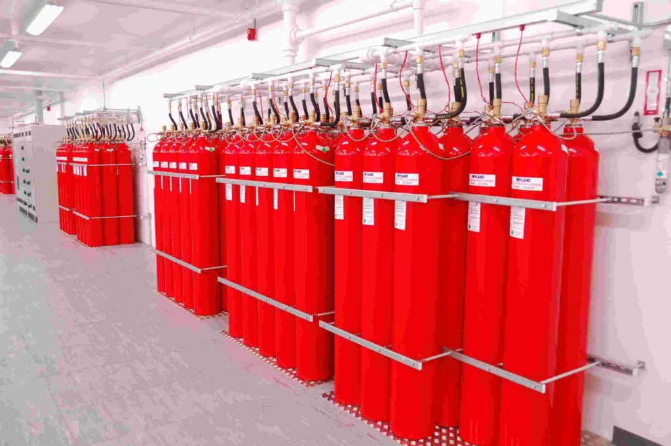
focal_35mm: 30
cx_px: 336
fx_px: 559
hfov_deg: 62.0
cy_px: 223
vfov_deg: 43.5
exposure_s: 1/60
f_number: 4.5
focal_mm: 20
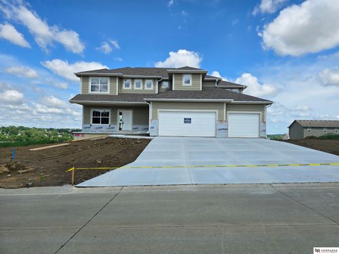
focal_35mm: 23
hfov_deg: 73.9
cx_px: 170
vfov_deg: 58.9
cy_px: 127
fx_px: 225
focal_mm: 6.3
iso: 12
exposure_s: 1/939
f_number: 1.7
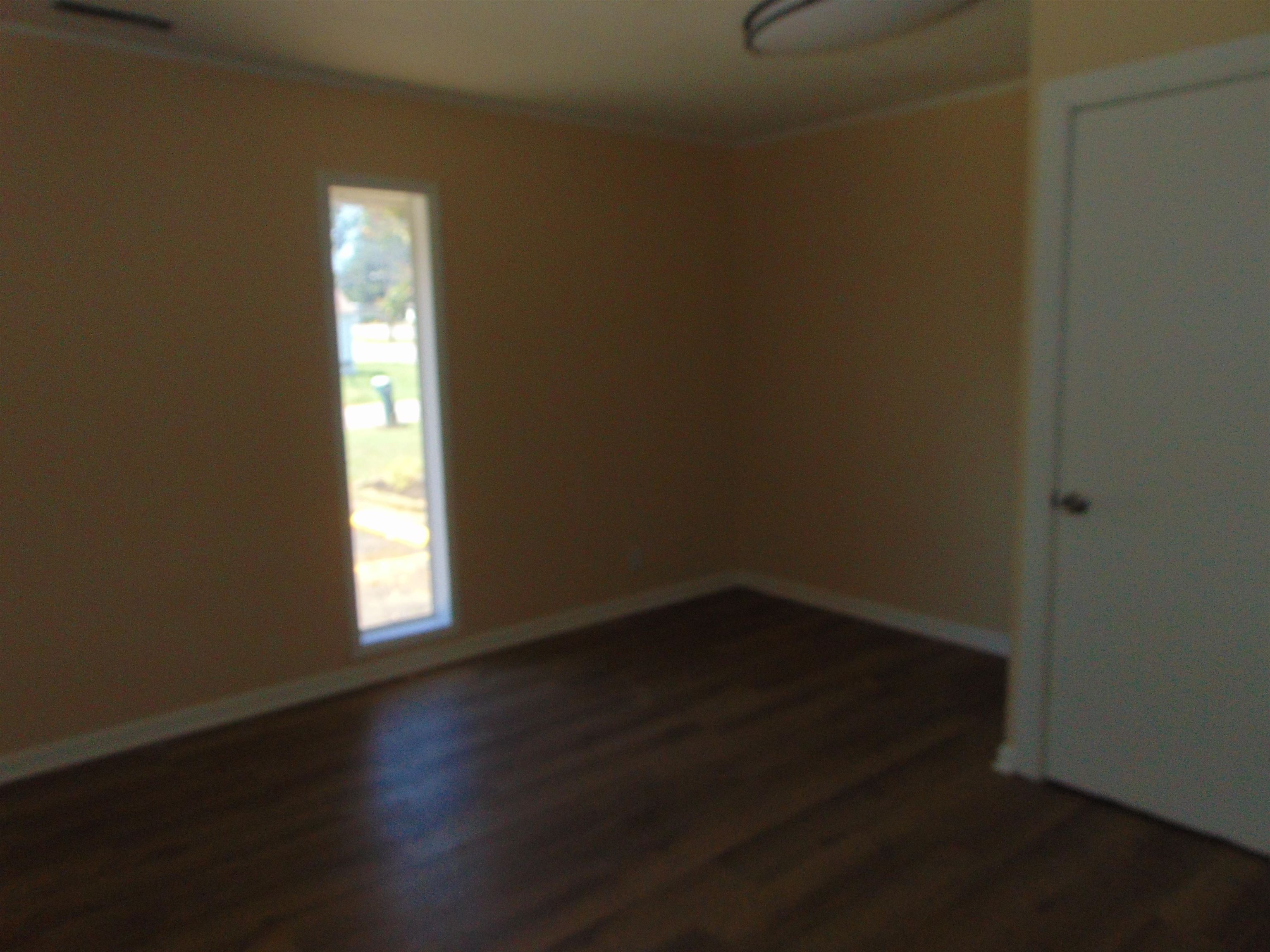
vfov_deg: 54.9
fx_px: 917
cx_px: 635
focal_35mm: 25
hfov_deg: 69.4
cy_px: 476
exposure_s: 1/30
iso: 200
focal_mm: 4.5
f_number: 7.7
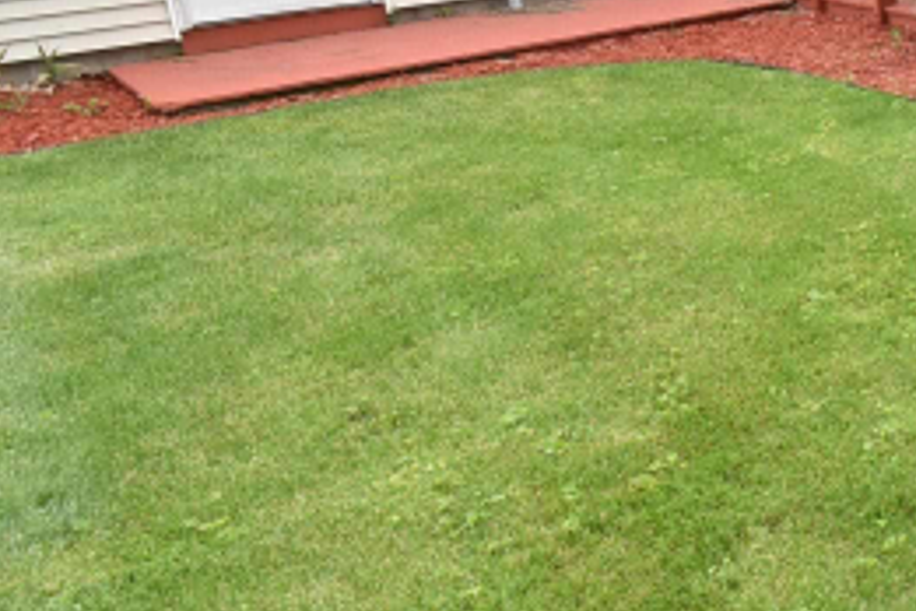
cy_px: 56
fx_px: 1094
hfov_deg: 32.5
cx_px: 1225
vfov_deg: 29.8
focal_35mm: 43
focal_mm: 10
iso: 400
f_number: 10
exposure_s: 1/100
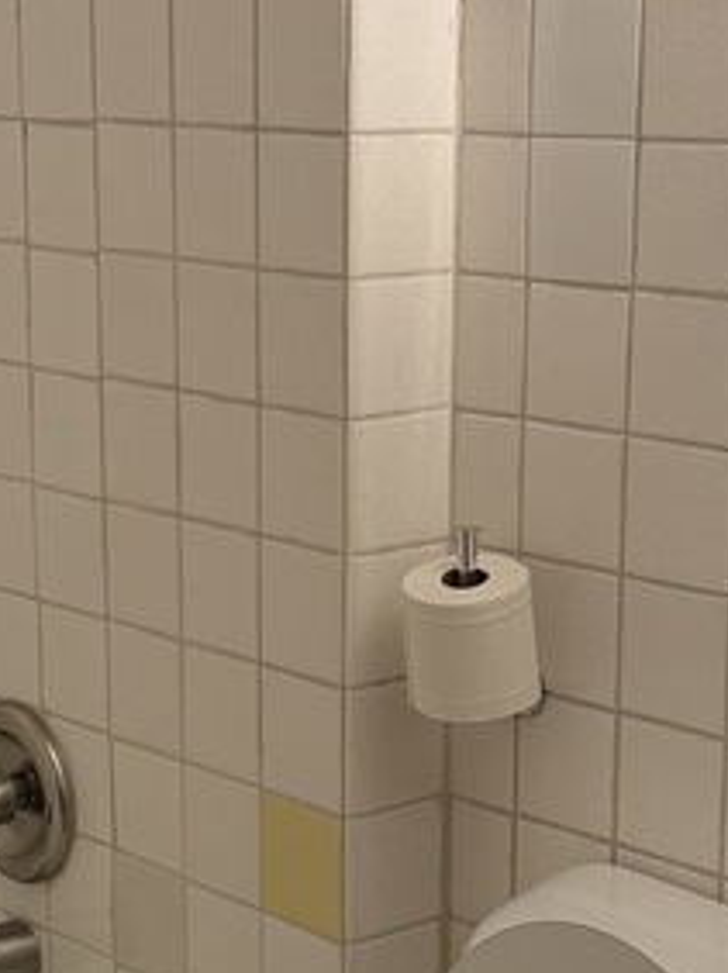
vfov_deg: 21.3
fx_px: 2584
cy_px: 645
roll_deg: -0.1
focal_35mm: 92
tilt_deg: -14.1
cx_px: 383
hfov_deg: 16.0
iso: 200
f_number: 1.78
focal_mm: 6.76
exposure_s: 1/120
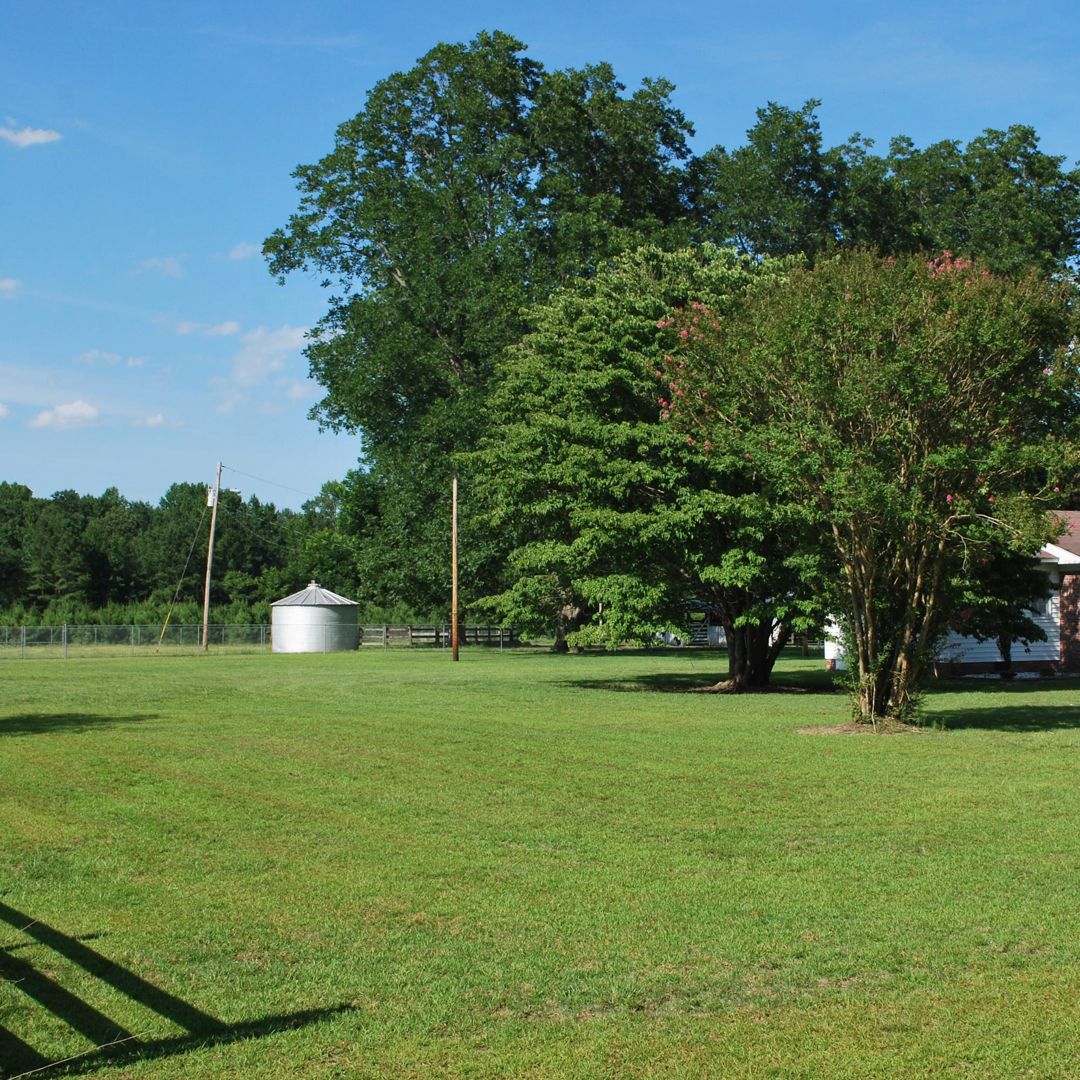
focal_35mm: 50
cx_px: 622
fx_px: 1765
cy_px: 536
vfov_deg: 34.0
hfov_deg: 34.0
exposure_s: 1/250
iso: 200
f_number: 10
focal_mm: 26
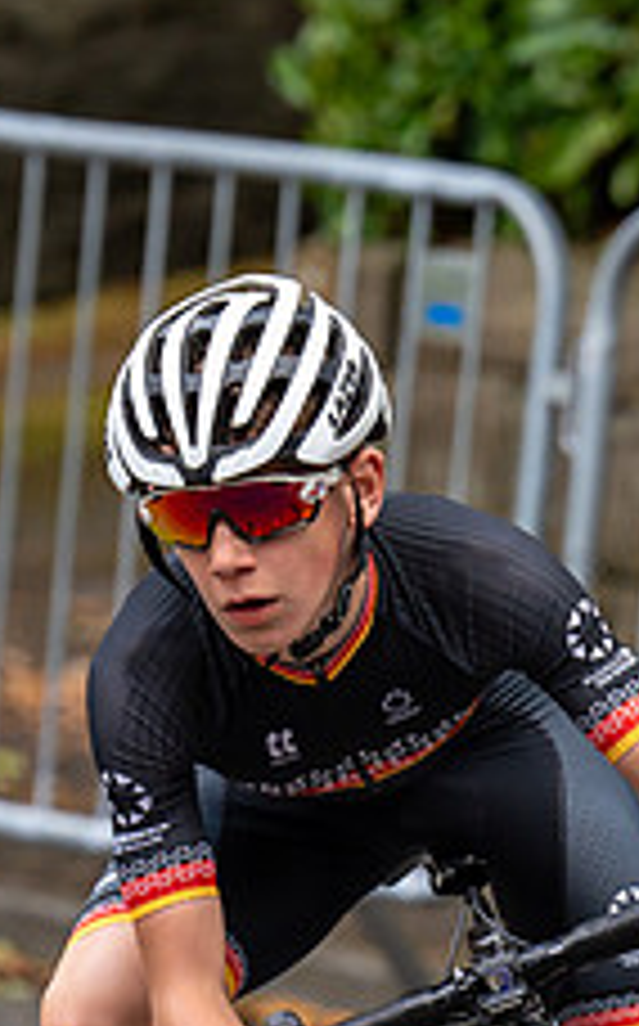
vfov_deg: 3.3
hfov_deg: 2.1
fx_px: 17543
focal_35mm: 628
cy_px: 416
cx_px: 518
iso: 320
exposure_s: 1/640
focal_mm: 171
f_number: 3.5
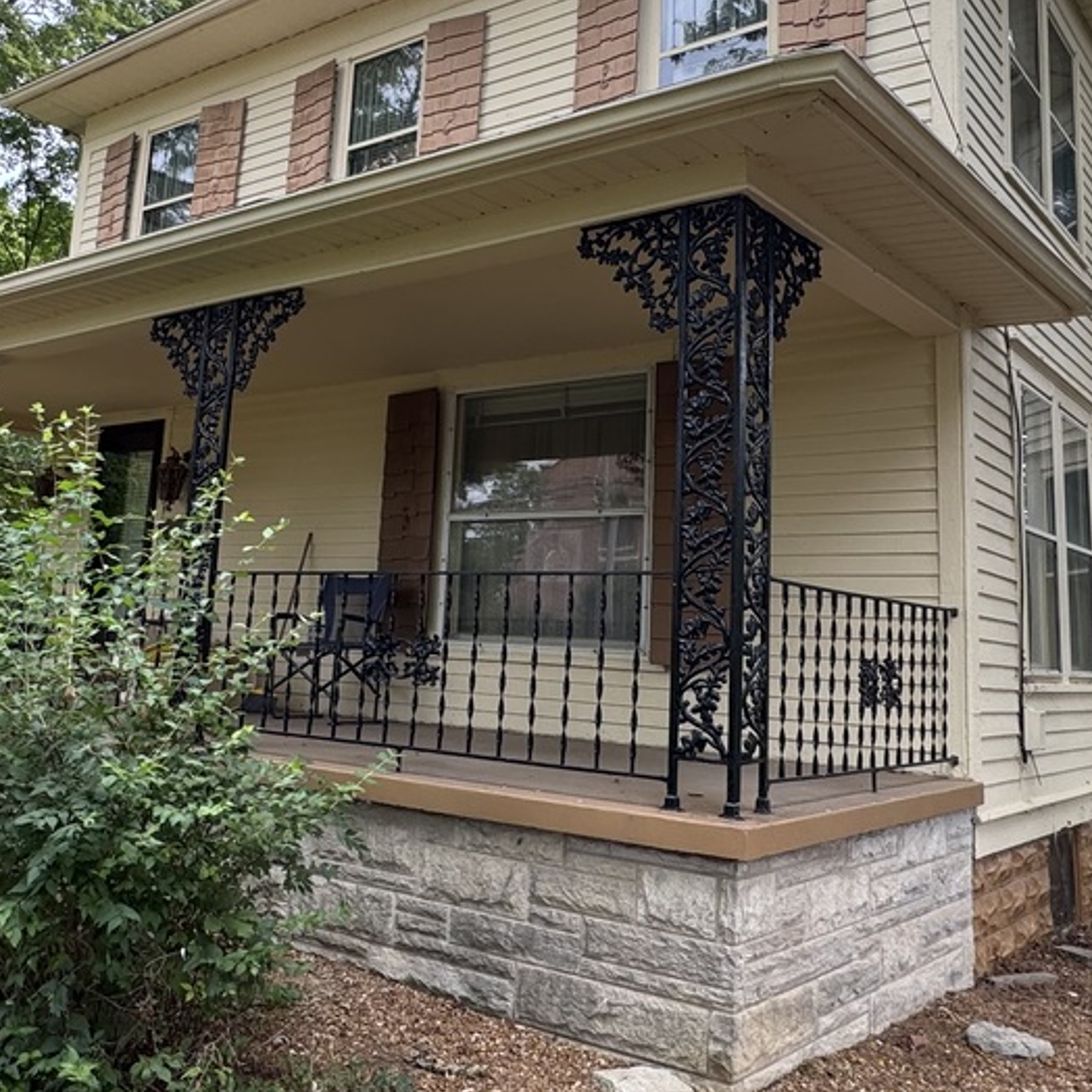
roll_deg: -3.4
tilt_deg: +9.2
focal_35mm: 34
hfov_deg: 48.4
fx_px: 1213
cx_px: 490
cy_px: 427
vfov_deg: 48.1
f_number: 2.2
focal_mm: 2.22
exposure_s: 1/167
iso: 40
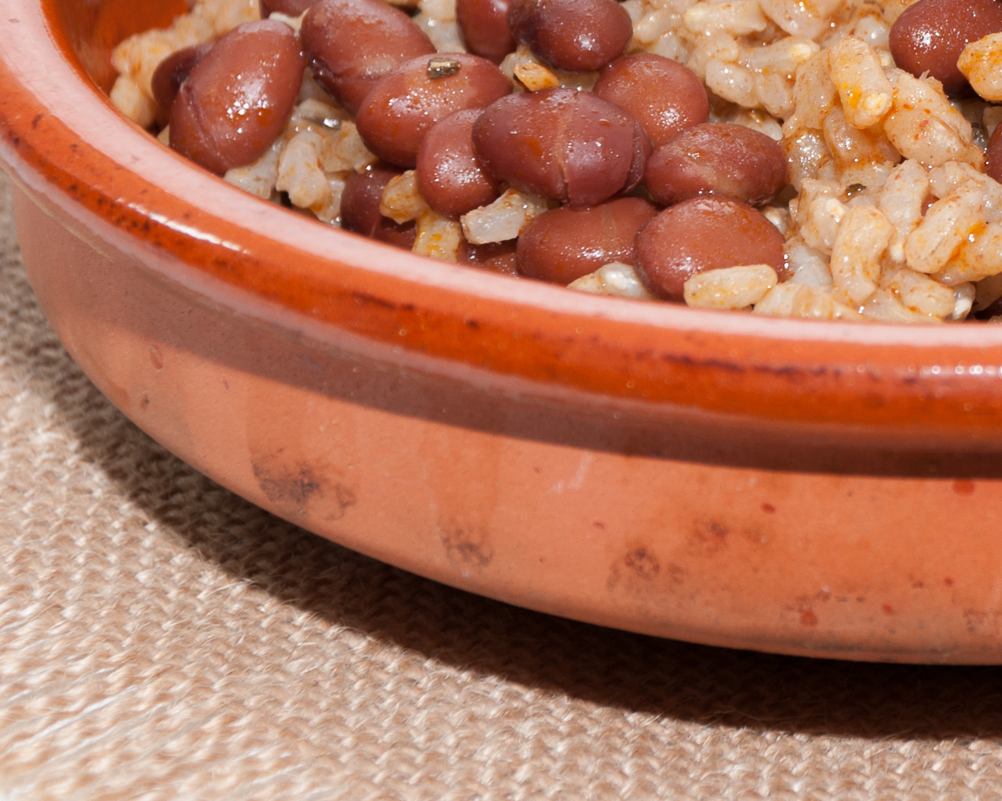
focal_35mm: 236
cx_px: 1155
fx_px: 6997
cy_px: -7
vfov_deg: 6.5
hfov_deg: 8.1
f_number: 6.3
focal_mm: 58
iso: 100
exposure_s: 1/80
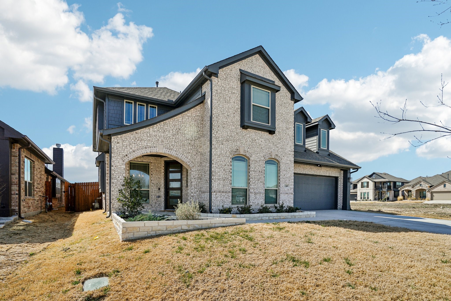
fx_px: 200
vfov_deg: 73.7
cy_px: 150
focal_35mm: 16
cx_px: 226
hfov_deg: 96.7
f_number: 8
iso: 100
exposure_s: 1/400
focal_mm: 16
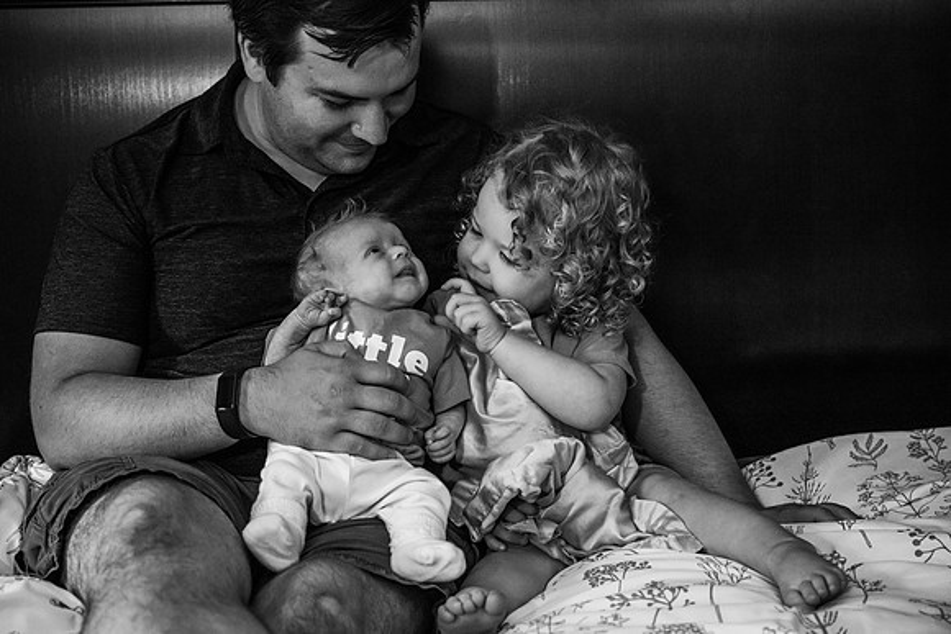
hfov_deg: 34.5
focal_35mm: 58
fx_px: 1532
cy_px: 317
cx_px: 476
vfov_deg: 23.4
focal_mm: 58
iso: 1250
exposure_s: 1/250
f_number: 5
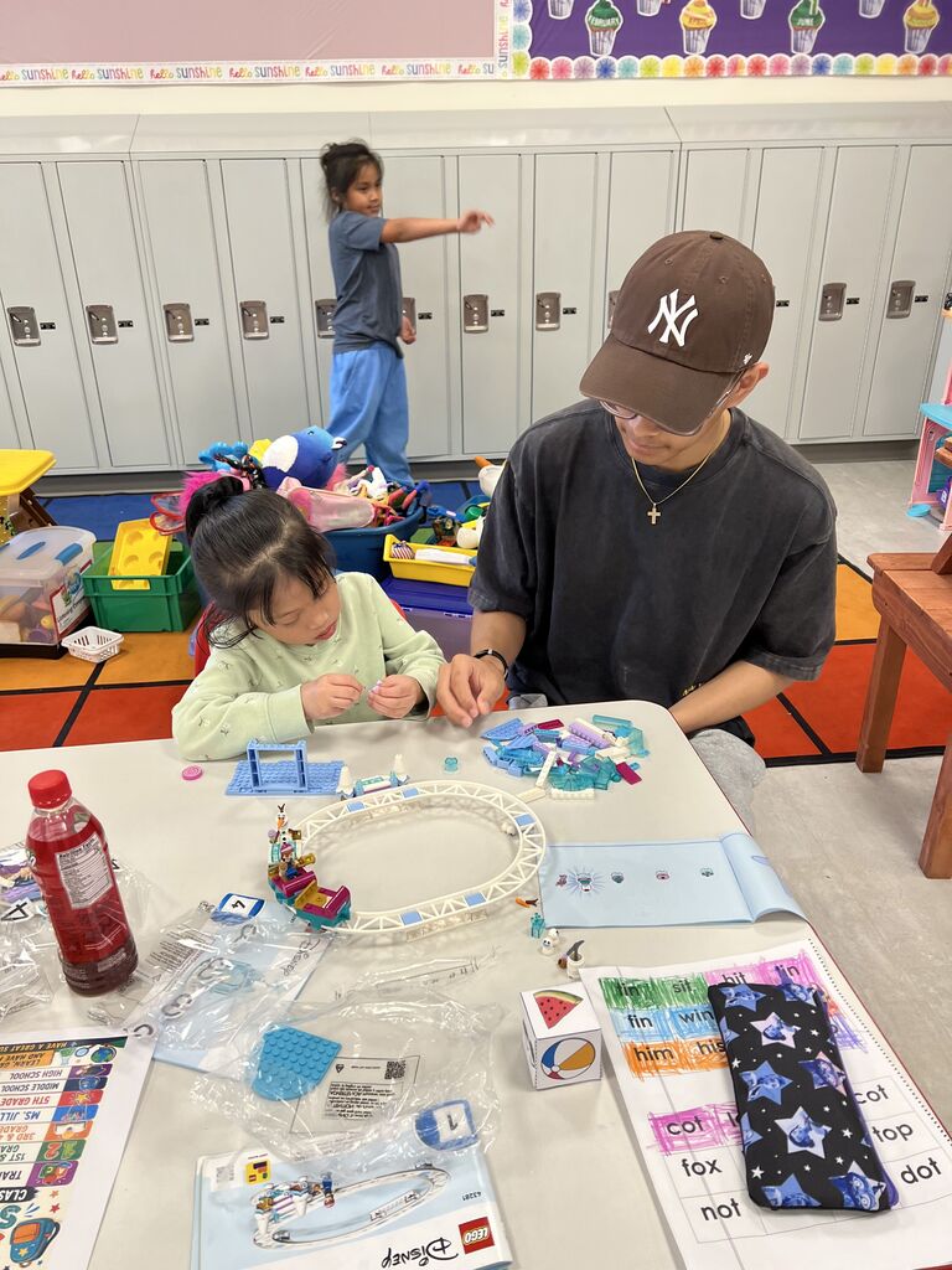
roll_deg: +0.9
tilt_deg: -25.3
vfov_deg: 67.3
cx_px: 476
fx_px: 953
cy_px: 635
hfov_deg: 53.1
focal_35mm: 26
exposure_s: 1/100
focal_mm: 5.7
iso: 125
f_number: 1.5
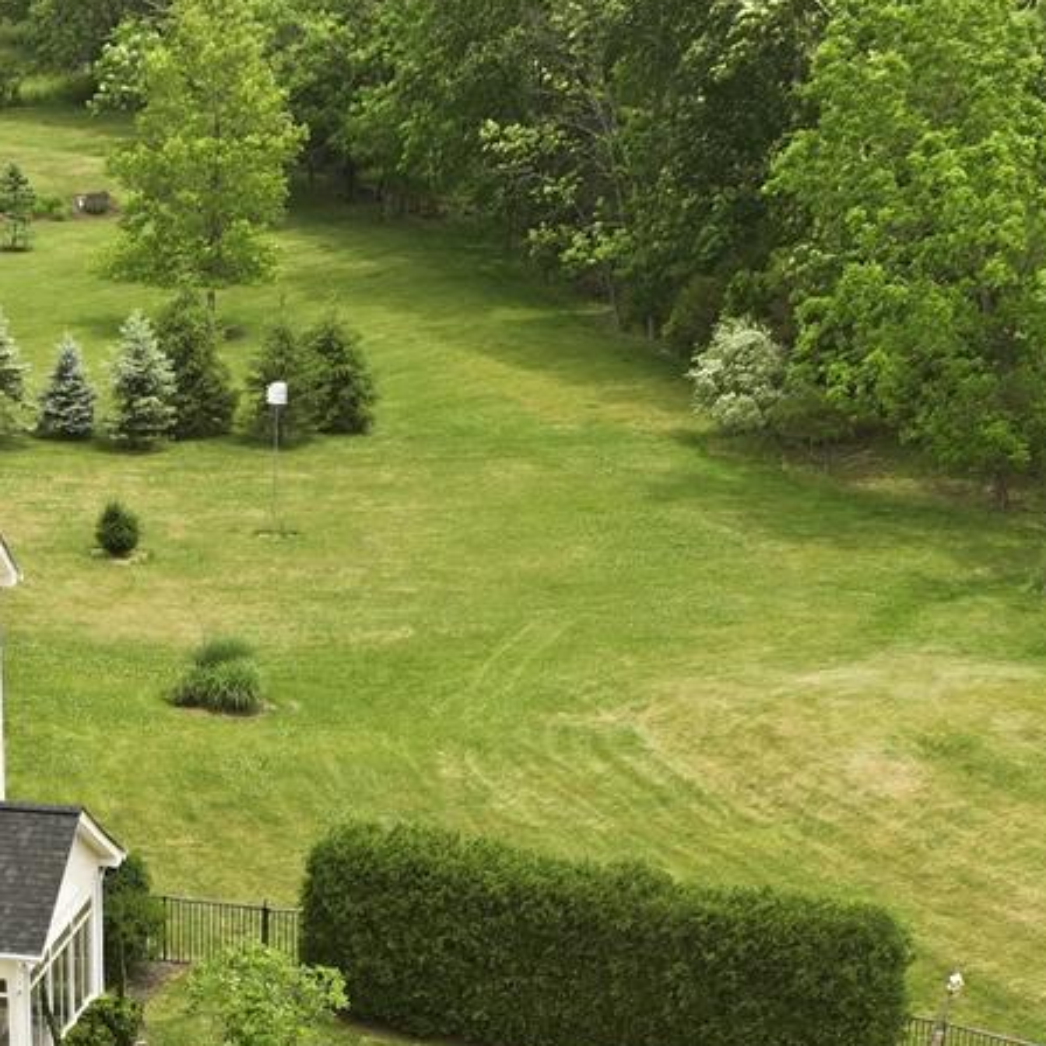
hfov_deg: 17.8
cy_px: 1256
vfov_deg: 17.1
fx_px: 3316
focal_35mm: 97
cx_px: 222
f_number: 2.8
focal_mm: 12.3
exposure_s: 1/1250
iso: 110
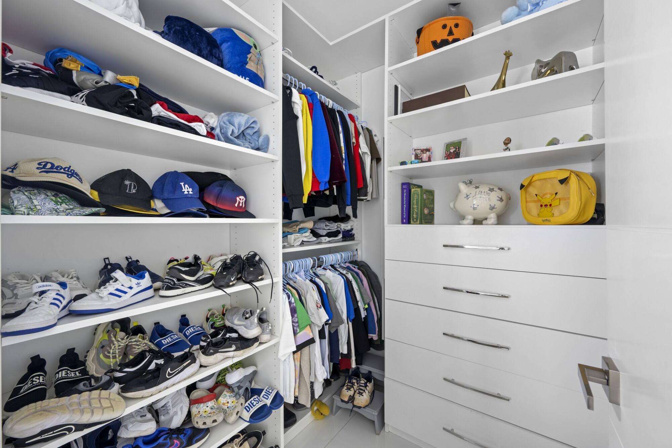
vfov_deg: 81.2
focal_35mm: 14
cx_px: 336
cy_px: 224
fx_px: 261
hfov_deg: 104.3
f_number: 8
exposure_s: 5
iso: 200
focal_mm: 14
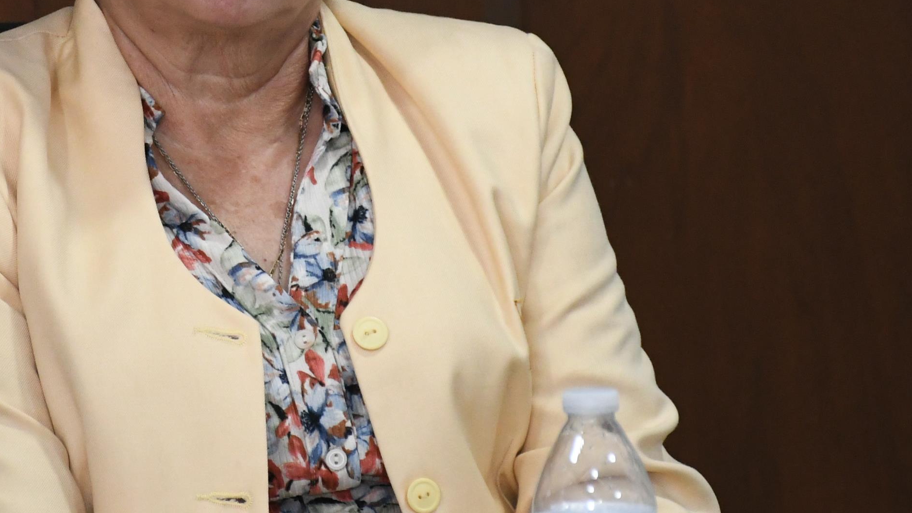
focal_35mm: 405
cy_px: 16
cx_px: 228
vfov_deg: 3.0
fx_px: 9794
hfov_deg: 5.3
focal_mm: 116
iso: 2500
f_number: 5.6
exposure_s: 1/100
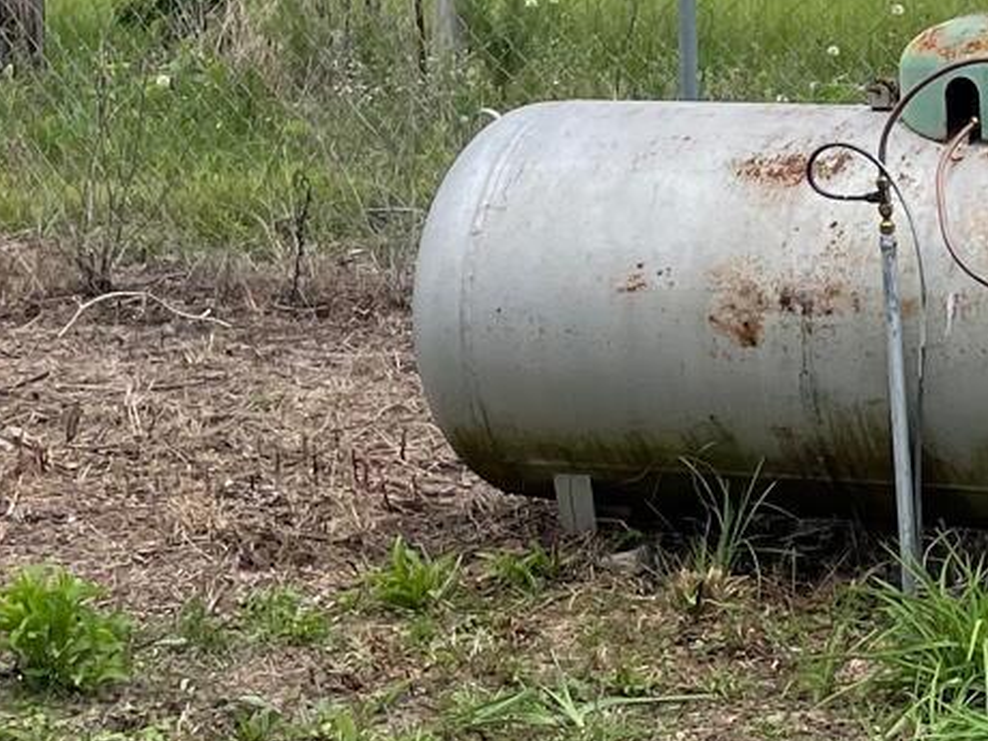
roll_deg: +1.3
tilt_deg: -8.4
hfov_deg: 16.8
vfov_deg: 12.9
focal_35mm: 114
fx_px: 3254
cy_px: 127
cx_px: 1074
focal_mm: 4.2
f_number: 1.6
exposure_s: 1/3125
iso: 32
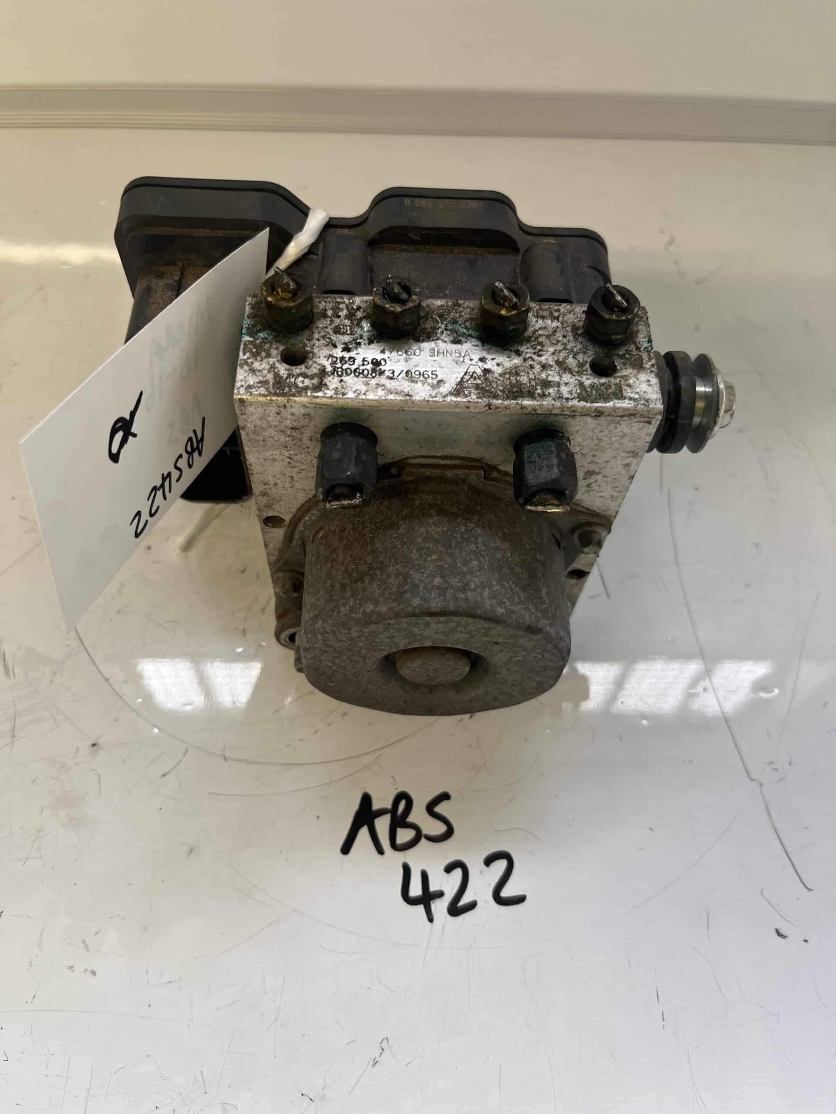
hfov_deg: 53.1
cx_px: 418
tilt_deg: -58.3
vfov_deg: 67.3
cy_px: 557
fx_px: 837
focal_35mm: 26
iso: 80
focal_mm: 5.1
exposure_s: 1/100
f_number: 1.6
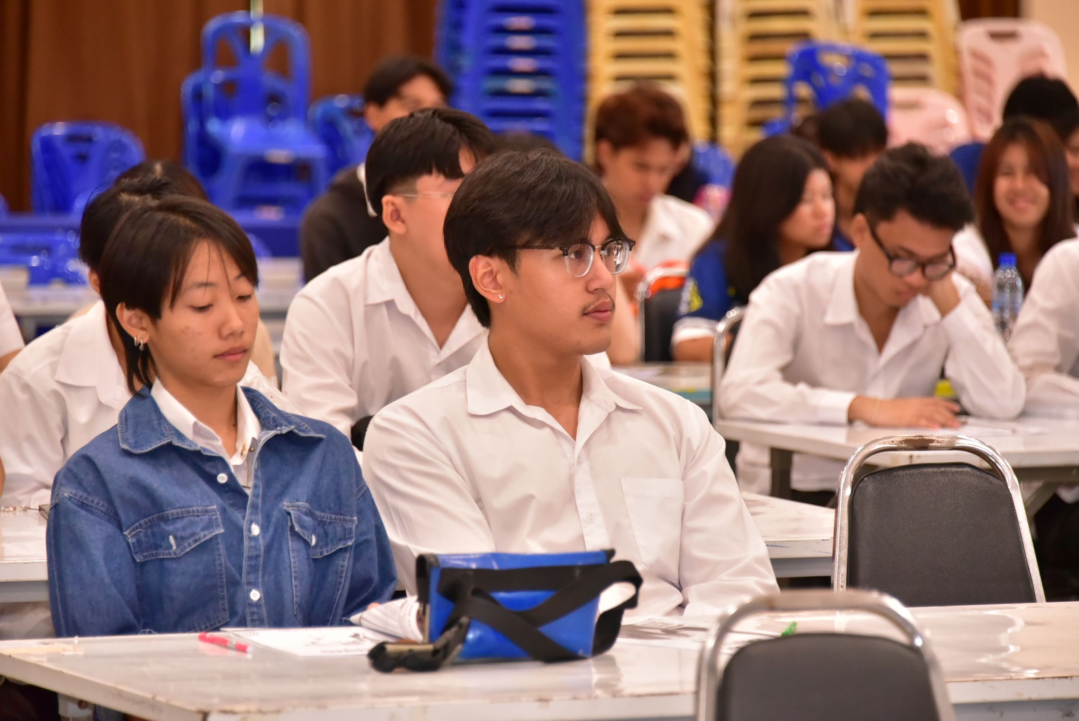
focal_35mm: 210
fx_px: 6296
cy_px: 360
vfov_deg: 6.5
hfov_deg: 9.8
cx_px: 540
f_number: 5.6
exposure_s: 1/200
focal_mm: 210
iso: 5000
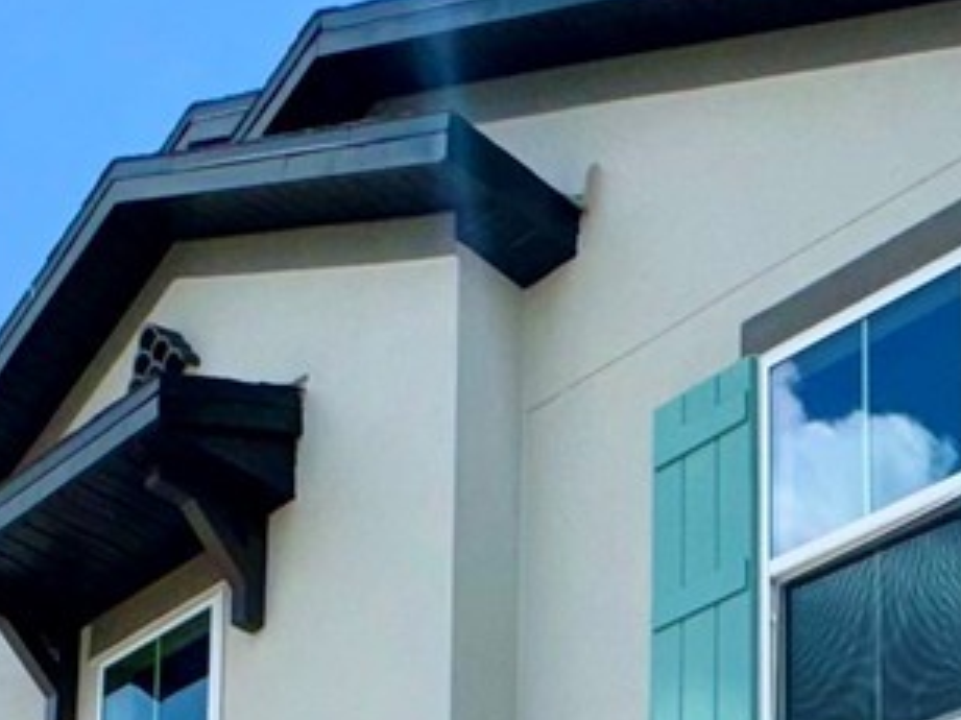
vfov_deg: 15.9
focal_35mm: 73
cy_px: 1437
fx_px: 2026
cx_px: 961
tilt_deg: +6.5
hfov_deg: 25.4
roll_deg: +1.3
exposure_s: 1/2342
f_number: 2.2
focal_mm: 2.22
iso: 32
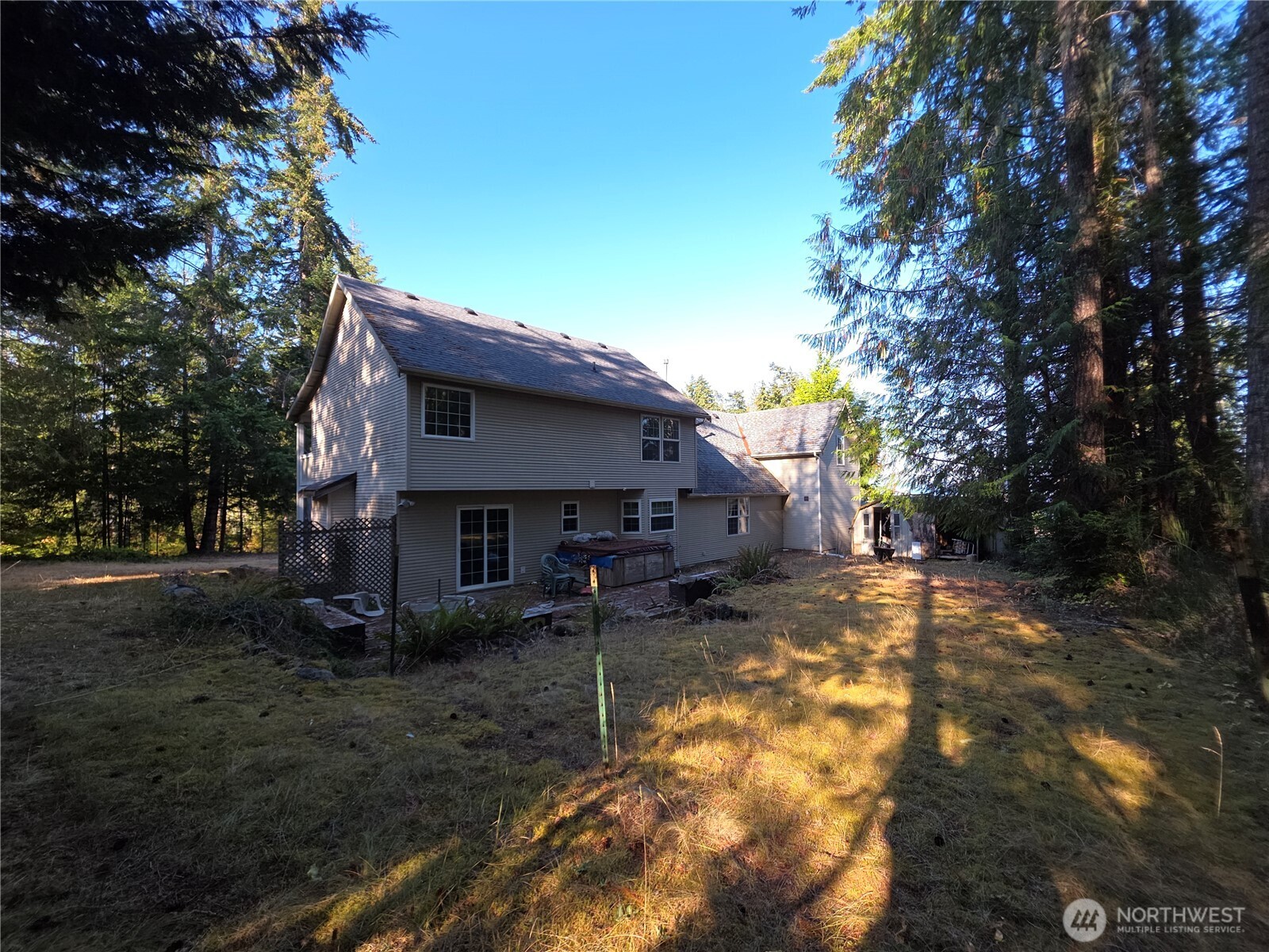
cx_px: 634
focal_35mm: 13
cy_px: 476
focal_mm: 2.2
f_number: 1.9
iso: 20
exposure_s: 1/145
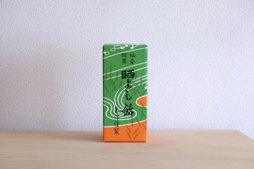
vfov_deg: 22.3
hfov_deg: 32.9
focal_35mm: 61
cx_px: 127
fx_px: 430
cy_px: 84
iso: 1250
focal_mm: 40.7
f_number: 4
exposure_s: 1/15
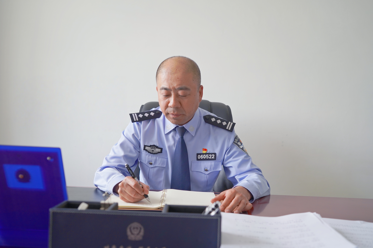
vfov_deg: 40.0
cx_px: 186
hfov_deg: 57.2
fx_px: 342
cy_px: 124
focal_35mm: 33
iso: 320
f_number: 4
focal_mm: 33
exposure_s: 1/160
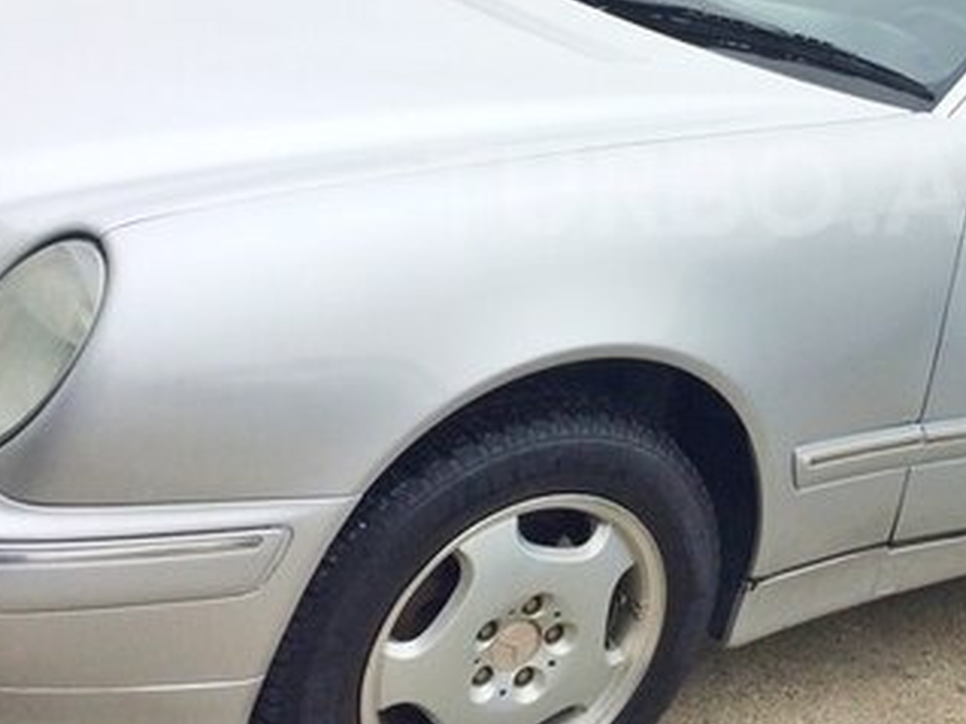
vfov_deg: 24.2
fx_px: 1674
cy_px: 189
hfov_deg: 31.6
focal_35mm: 60
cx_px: 736
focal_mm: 4.15
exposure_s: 1/760
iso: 32
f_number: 2.2
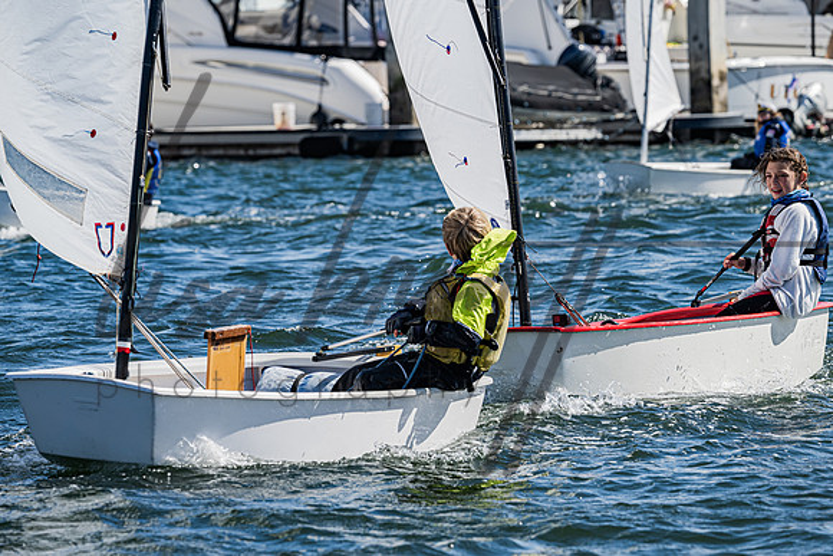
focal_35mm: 252
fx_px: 5823
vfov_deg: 5.5
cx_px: 421
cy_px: 278
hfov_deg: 8.2
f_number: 8
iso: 320
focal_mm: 230
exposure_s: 1/1000
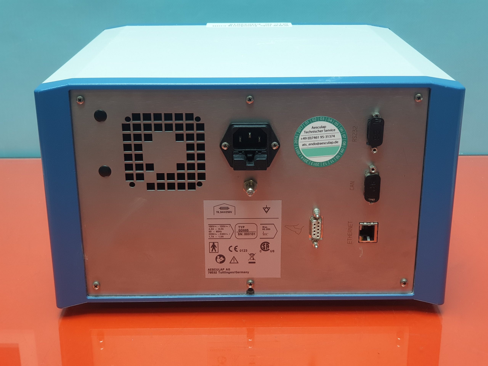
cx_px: 244
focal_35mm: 52
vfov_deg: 28.0
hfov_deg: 36.8
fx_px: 733
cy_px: 183
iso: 100
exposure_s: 1/33
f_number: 2.4
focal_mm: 6
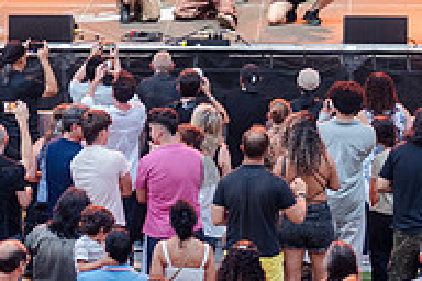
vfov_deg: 5.2
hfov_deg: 7.8
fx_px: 3106
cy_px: -63
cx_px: 209
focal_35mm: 265
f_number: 4
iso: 2000
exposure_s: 1/250
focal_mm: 86
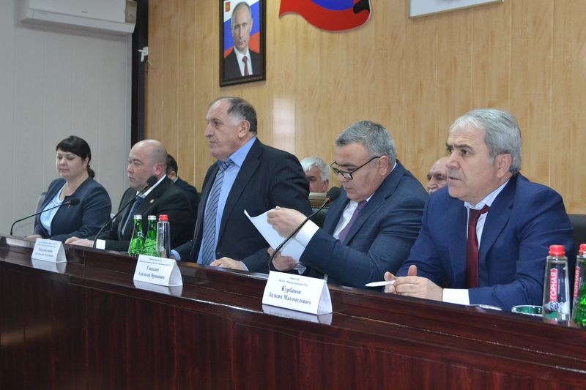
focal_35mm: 48
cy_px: 195
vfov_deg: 28.1
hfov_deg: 41.1
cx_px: 293
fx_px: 781
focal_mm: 32
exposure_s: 1/60
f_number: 4.8
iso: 2200
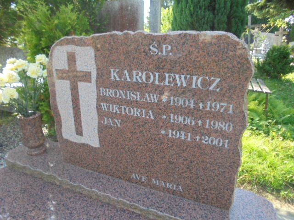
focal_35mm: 26
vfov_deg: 53.1
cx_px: 147
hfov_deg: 67.3
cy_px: 110
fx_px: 221
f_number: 3.5
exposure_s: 1/100
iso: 100
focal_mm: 4.6
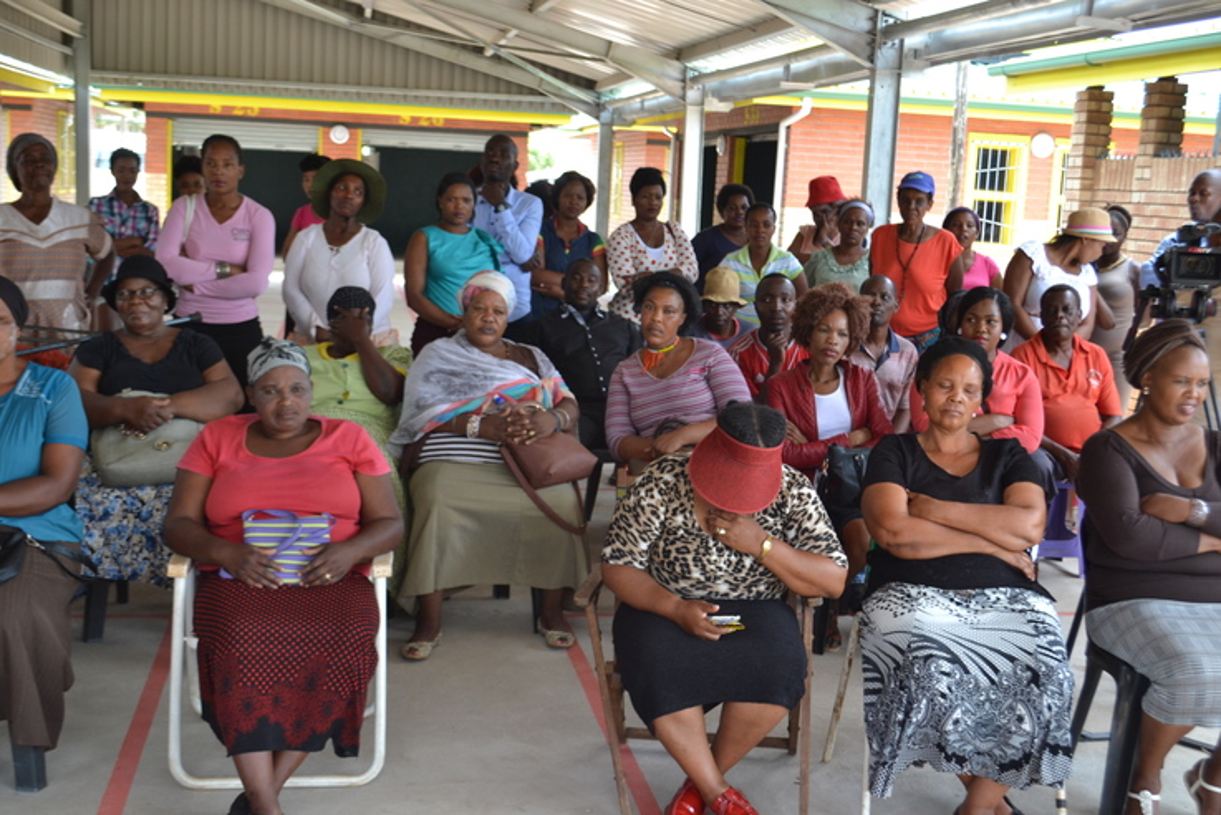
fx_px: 1476
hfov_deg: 44.9
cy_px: 408
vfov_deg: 30.9
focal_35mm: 44
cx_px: 610
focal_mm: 29
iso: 400
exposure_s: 1/125
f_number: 5.6
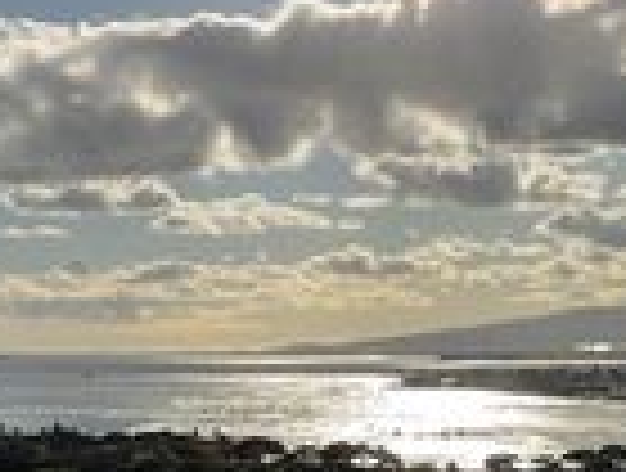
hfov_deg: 18.8
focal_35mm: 104
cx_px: 234
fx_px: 1886
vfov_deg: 14.2
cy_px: 420
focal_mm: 3
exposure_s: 1/10204
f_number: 1.8
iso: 20
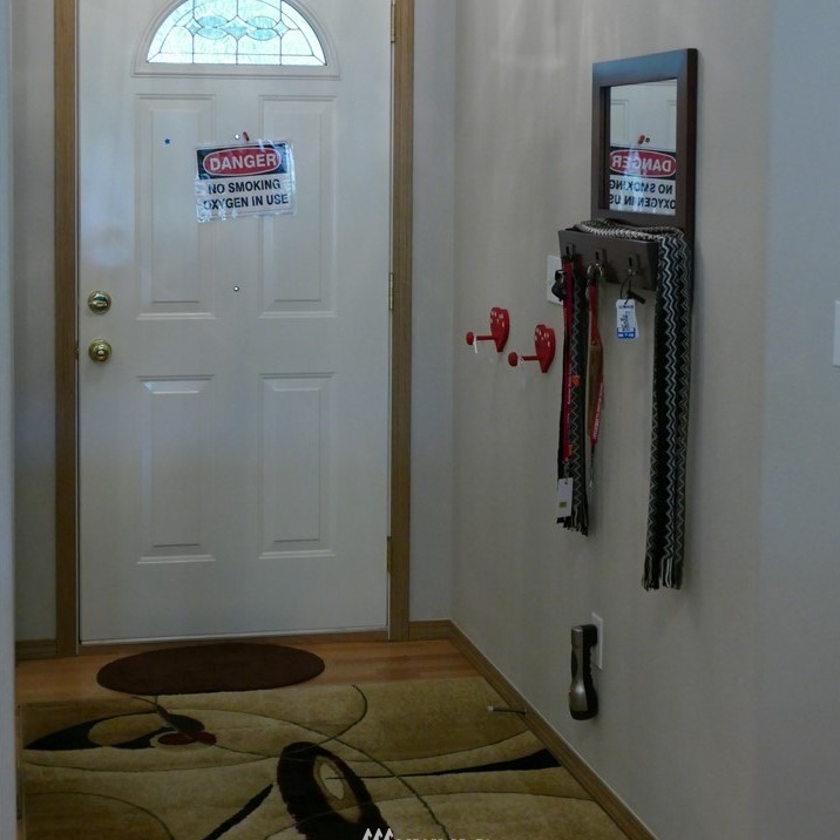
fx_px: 1839
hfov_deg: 25.7
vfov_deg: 25.5
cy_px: 250
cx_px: 424
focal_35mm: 67
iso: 1250
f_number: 3.4
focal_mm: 19.11
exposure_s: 1/80
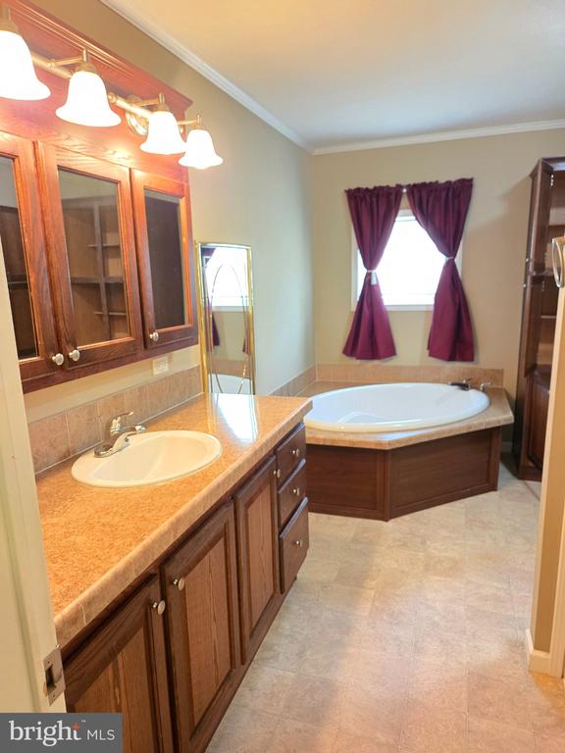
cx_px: 282
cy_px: 376
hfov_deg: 58.9
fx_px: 501
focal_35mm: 23
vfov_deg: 73.9
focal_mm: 5.4
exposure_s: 1/60
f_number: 1.8
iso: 1250
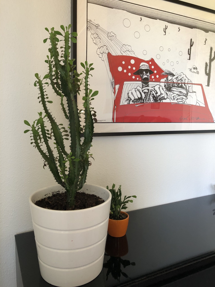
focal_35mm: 28
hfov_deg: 49.7
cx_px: 108
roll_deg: -2.2
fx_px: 232
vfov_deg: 63.4
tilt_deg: -7.2
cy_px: 144
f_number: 1.8
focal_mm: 3.99
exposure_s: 1/30
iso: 40
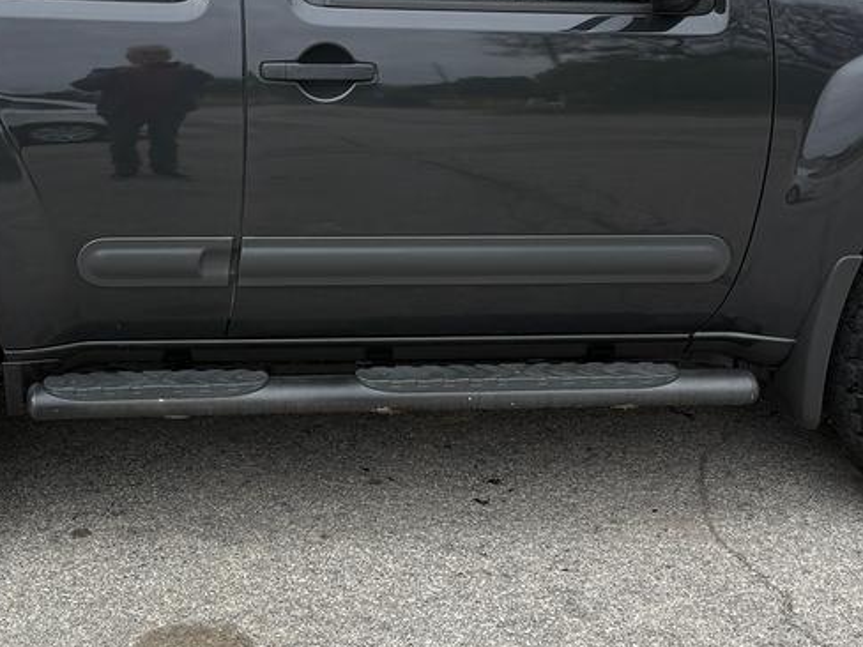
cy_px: 189
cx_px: 299
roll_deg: +1.0
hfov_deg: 30.5
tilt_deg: -12.6
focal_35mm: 63
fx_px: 1571
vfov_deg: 23.1
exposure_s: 1/2000
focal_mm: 6.76
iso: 100
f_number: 1.78
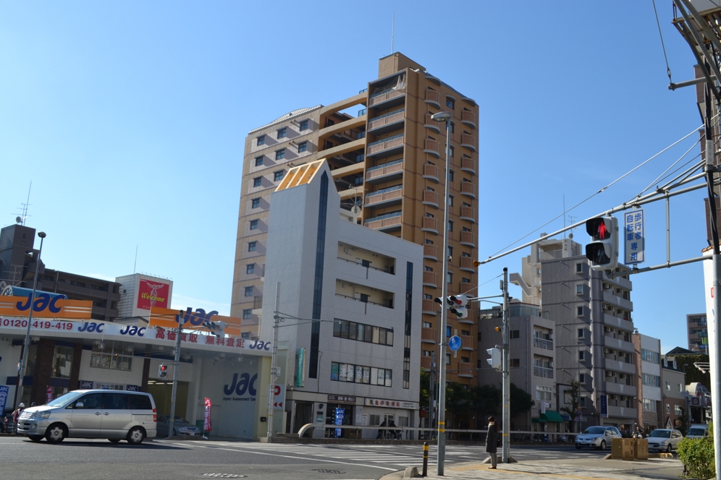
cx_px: 361
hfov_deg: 51.9
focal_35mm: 37
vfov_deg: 35.9
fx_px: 741
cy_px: 244
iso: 100
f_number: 7.1
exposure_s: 1/250
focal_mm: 24
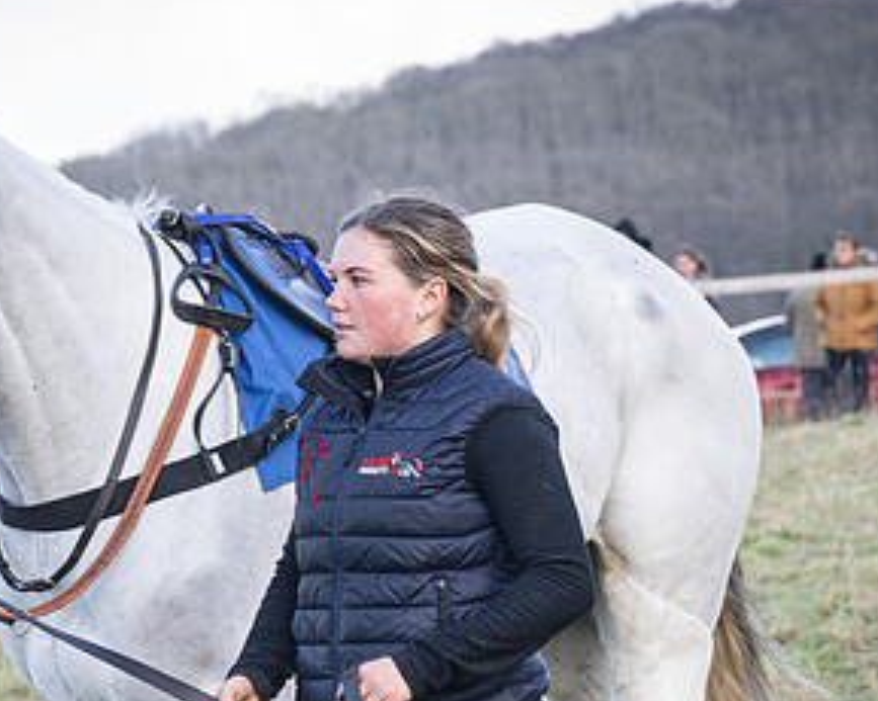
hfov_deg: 7.6
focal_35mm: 254
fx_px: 6598
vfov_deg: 6.1
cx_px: 495
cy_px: 573
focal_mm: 70
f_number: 5
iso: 200
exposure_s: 1/250
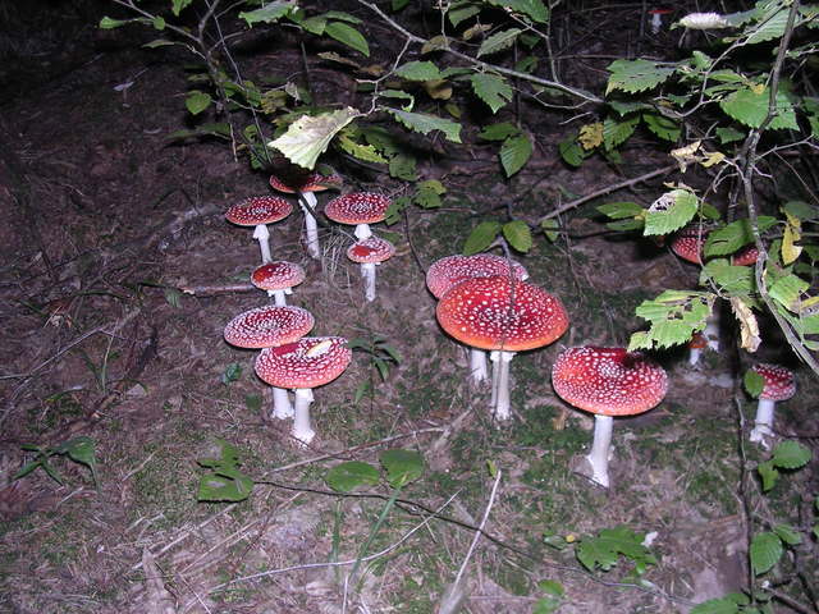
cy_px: 307
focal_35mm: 38
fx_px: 899
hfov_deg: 49.0
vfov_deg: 37.7
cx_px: 410
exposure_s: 1/60.1
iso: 100
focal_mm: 5.8
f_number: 2.8
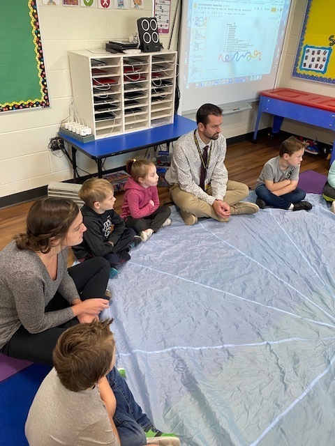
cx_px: 168
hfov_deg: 53.1
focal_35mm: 26
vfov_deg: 67.3
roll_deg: -1.5
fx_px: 335
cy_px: 223
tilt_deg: -32.2
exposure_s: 1/75
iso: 125
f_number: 1.8
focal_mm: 4.25
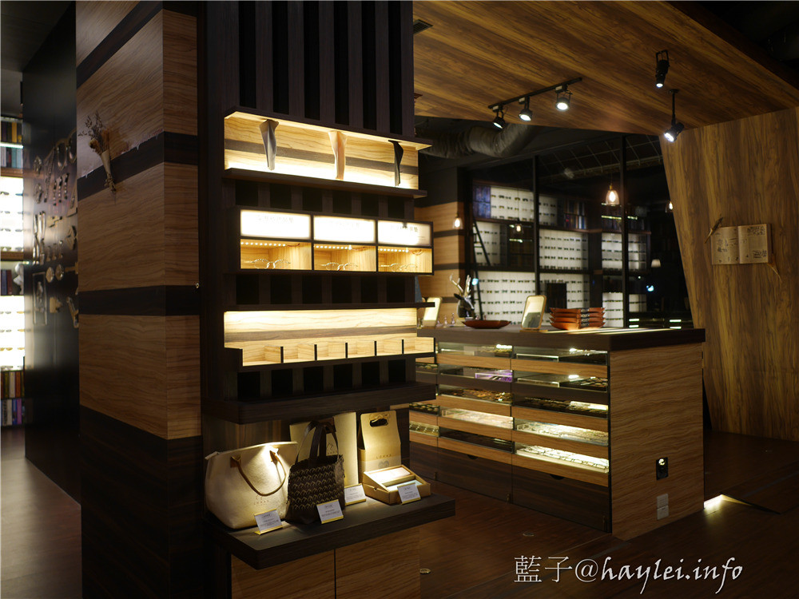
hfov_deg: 60.0
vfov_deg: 46.8
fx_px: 692
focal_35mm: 30
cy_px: 300
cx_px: 400
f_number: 1.7
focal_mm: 15
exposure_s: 1/100
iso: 200
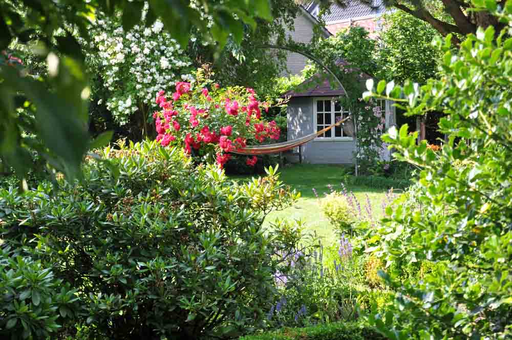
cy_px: 170
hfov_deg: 28.1
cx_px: 256
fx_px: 1023
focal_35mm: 72
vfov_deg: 18.9
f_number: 6.3
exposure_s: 1/160
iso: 250
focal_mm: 48
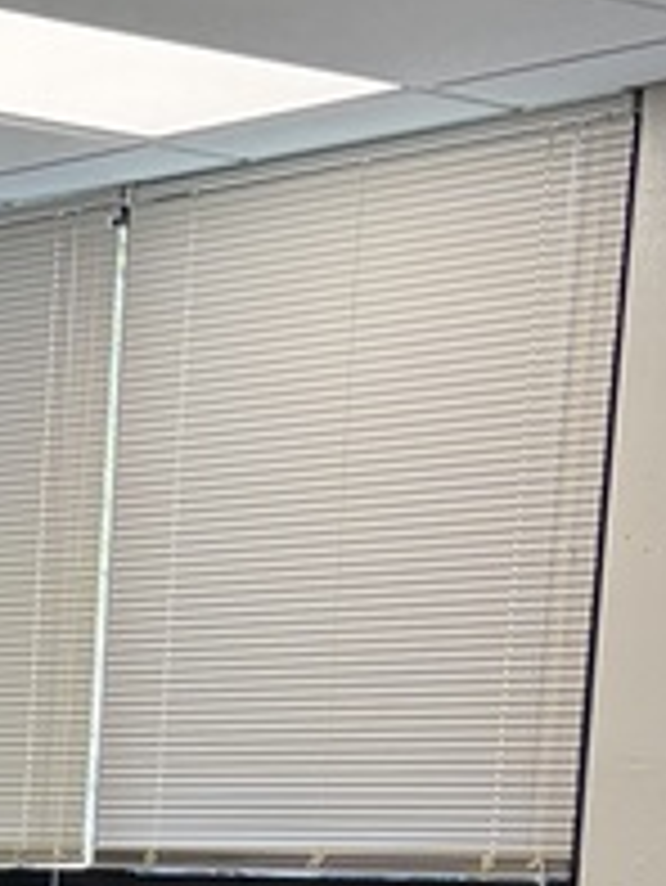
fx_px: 3459
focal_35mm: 135
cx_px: -882
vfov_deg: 13.7
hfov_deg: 9.8
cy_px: 1349
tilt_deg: -8.3
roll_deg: -0.8
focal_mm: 5.96
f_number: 1.6
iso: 125
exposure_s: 1/177
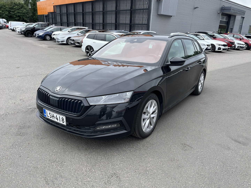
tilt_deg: -18.1
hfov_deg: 67.3
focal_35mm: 26
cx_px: 126
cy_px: 94
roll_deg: -2.9
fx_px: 189
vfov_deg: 53.1
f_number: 1.6
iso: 50
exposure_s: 1/1106
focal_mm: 5.1
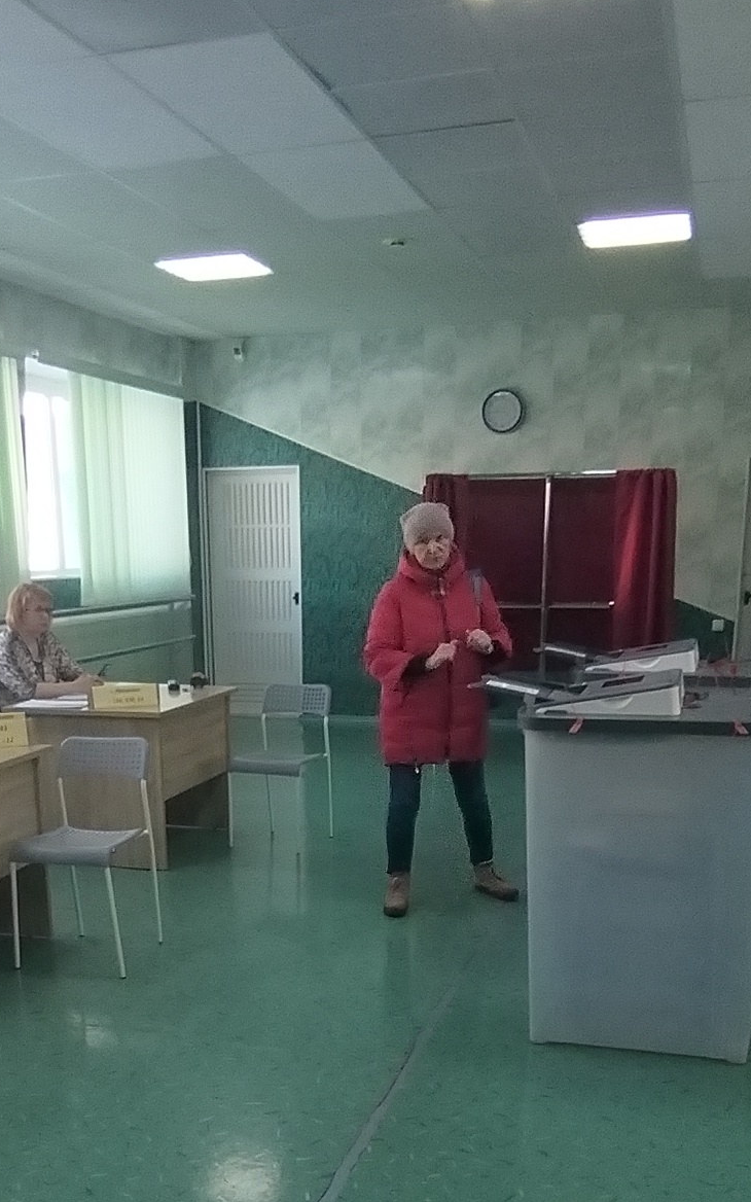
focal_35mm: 40
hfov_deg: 31.9
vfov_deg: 47.2
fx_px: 1310
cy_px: 924
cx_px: 310
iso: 260
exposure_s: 1/100
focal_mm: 1.42
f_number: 2.2
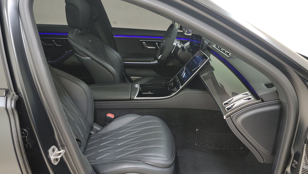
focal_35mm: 27
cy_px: 95
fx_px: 221
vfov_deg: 42.9
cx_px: 149
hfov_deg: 69.8
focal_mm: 6.7
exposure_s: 1/59
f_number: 1.8
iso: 370
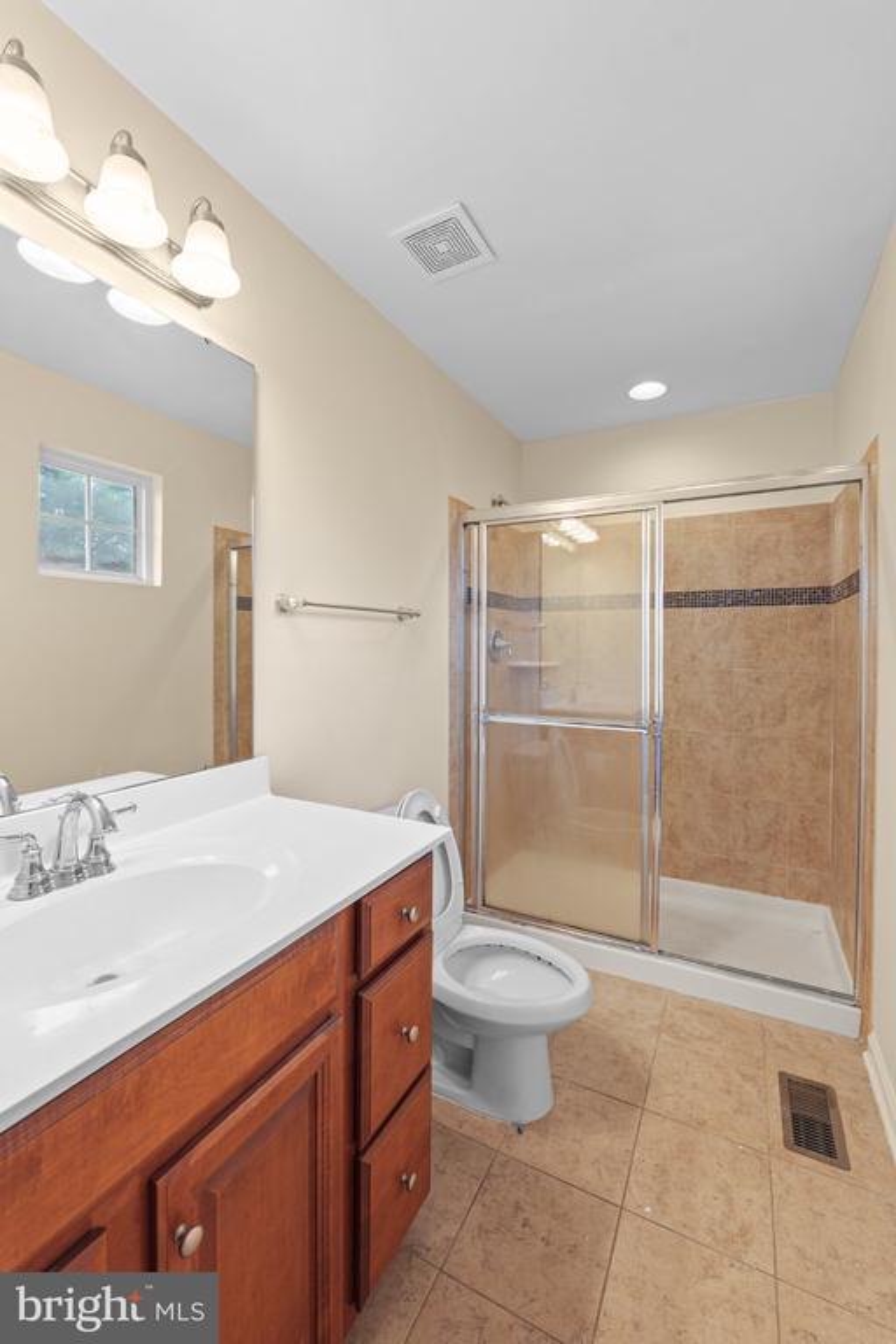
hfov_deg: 81.2
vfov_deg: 104.3
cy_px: 672
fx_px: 523
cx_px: 448
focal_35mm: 14
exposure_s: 1/10
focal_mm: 14
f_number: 8
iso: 640
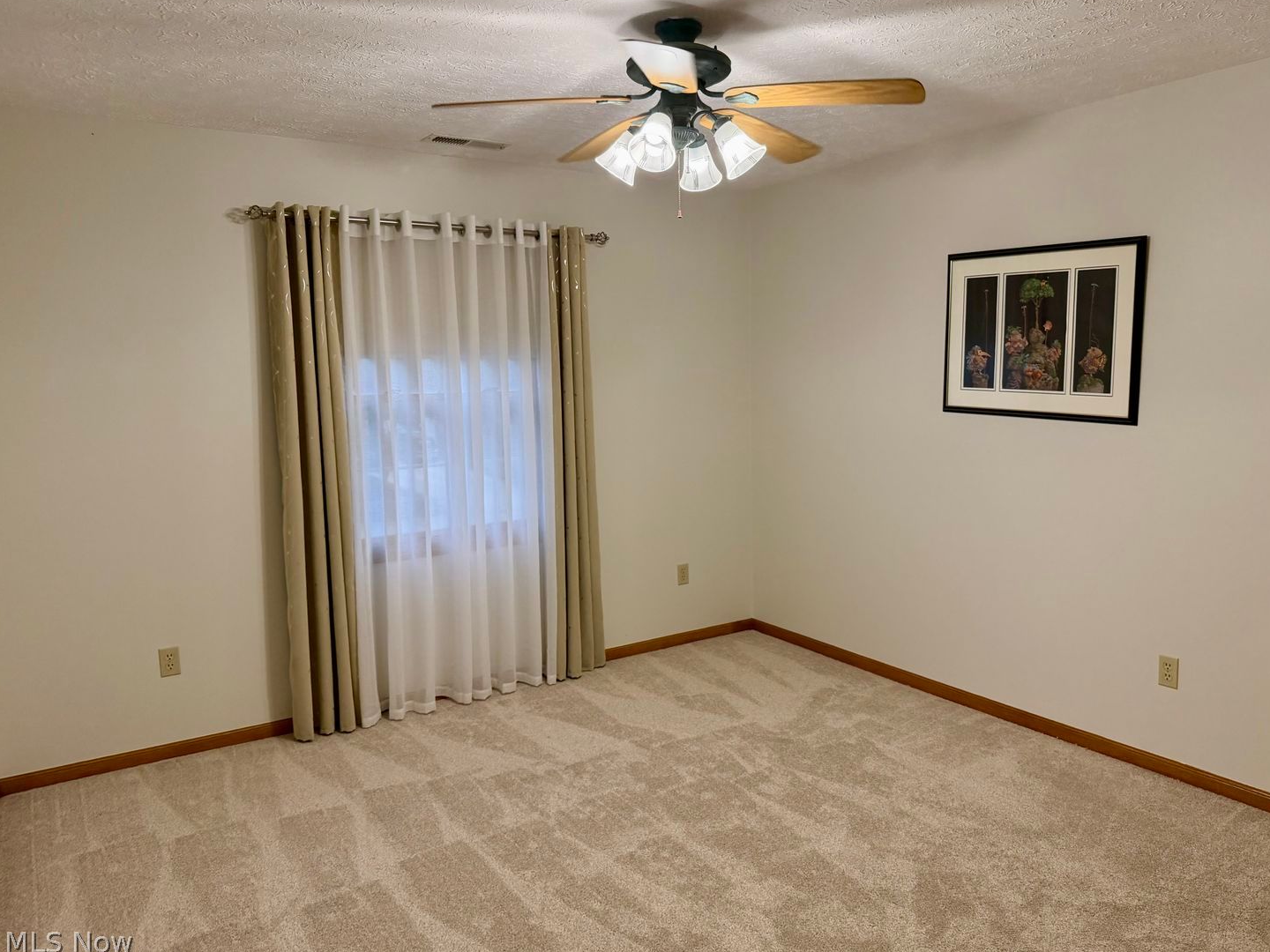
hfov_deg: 69.4
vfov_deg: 54.9
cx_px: 659
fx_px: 917
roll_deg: +1.6
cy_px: 469
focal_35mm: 25
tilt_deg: -5.9
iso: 250
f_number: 1.78
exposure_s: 1/120
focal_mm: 6.76
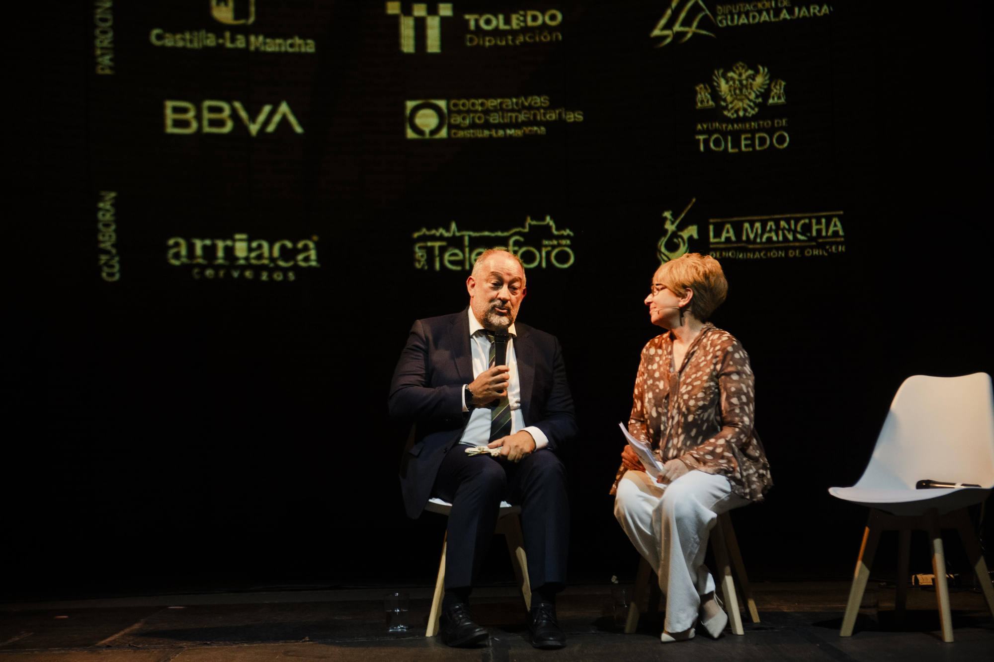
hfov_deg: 28.8
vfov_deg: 19.5
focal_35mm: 70
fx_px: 1932
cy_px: 331
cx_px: 497
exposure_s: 1/250
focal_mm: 70
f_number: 3.2
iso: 3200
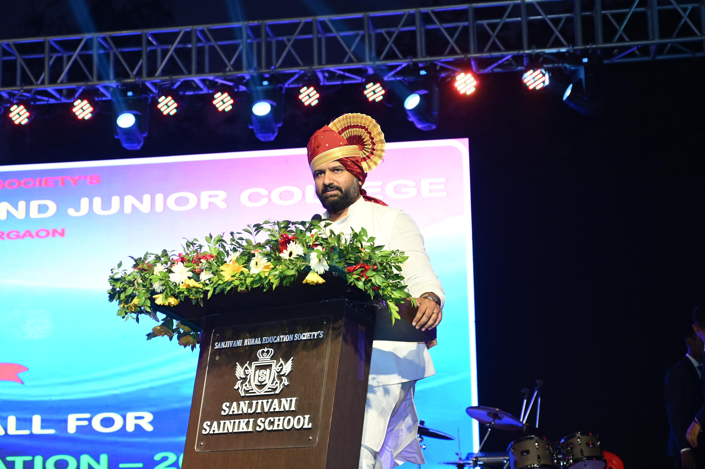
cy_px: 234
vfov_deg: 21.5
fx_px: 1233
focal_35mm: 63
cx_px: 352
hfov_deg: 31.9
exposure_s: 1/160
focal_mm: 63
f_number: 5
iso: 1600
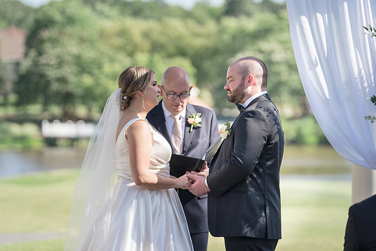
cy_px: 116
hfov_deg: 10.1
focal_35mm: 204
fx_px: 2129
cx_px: 187
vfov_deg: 6.7
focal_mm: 186
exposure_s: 1/640
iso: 100
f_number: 4
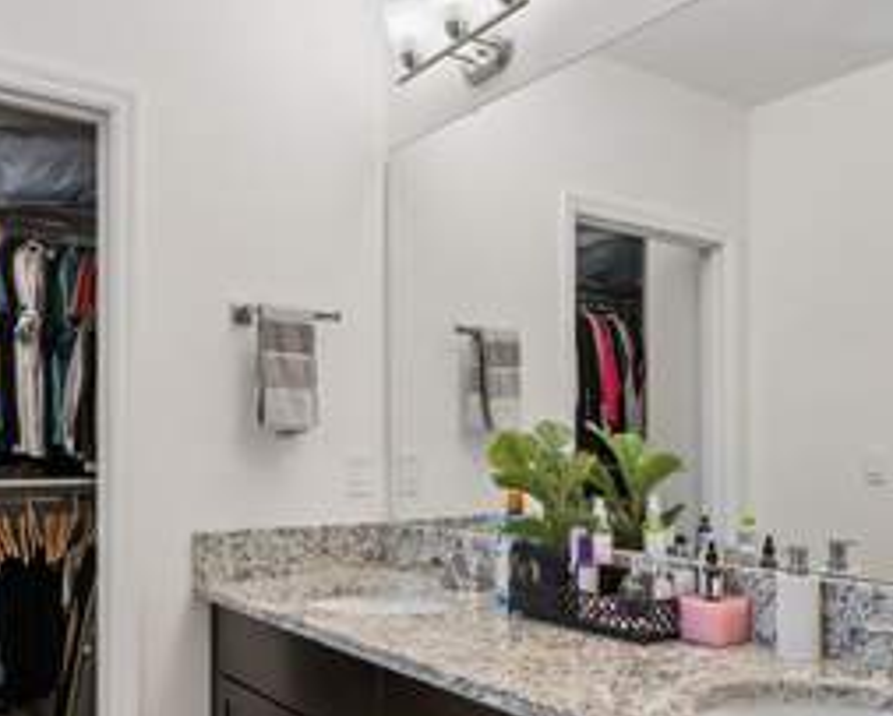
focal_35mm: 33
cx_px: 473
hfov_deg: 54.3
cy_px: 443
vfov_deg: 44.4
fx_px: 870
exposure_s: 1/5
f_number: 9
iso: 200
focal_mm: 18.5
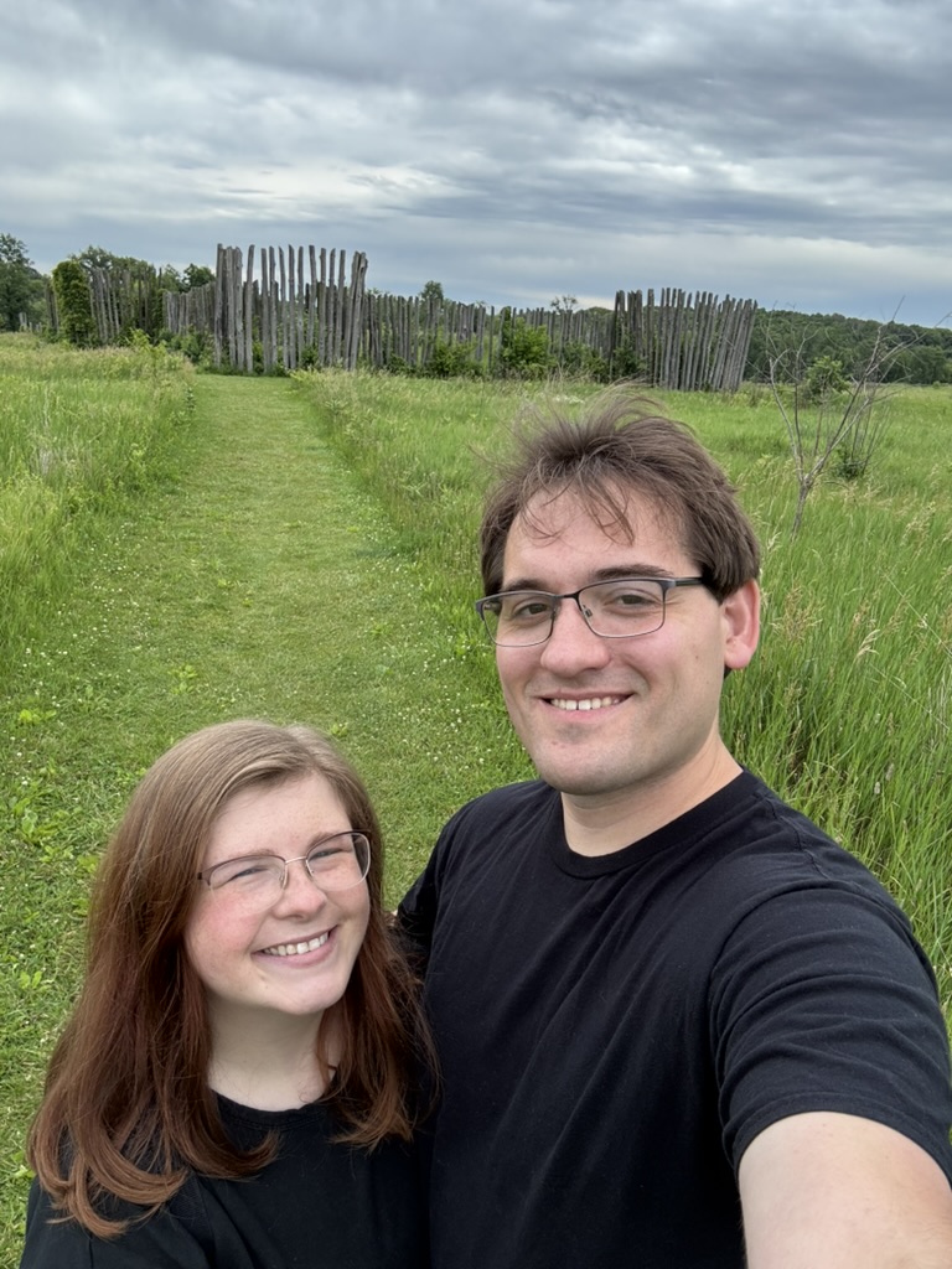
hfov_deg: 58.9
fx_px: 843
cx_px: 476
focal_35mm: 23
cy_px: 634
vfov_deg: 73.9
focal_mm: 2.69
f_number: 1.9
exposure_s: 1/501
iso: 25
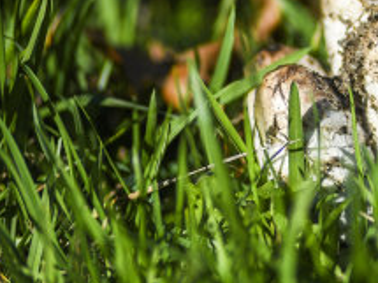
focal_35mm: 494
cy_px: -25
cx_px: 527
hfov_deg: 4.0
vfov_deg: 3.0
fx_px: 5391
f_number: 3.2
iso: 125
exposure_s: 1/4000
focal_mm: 180
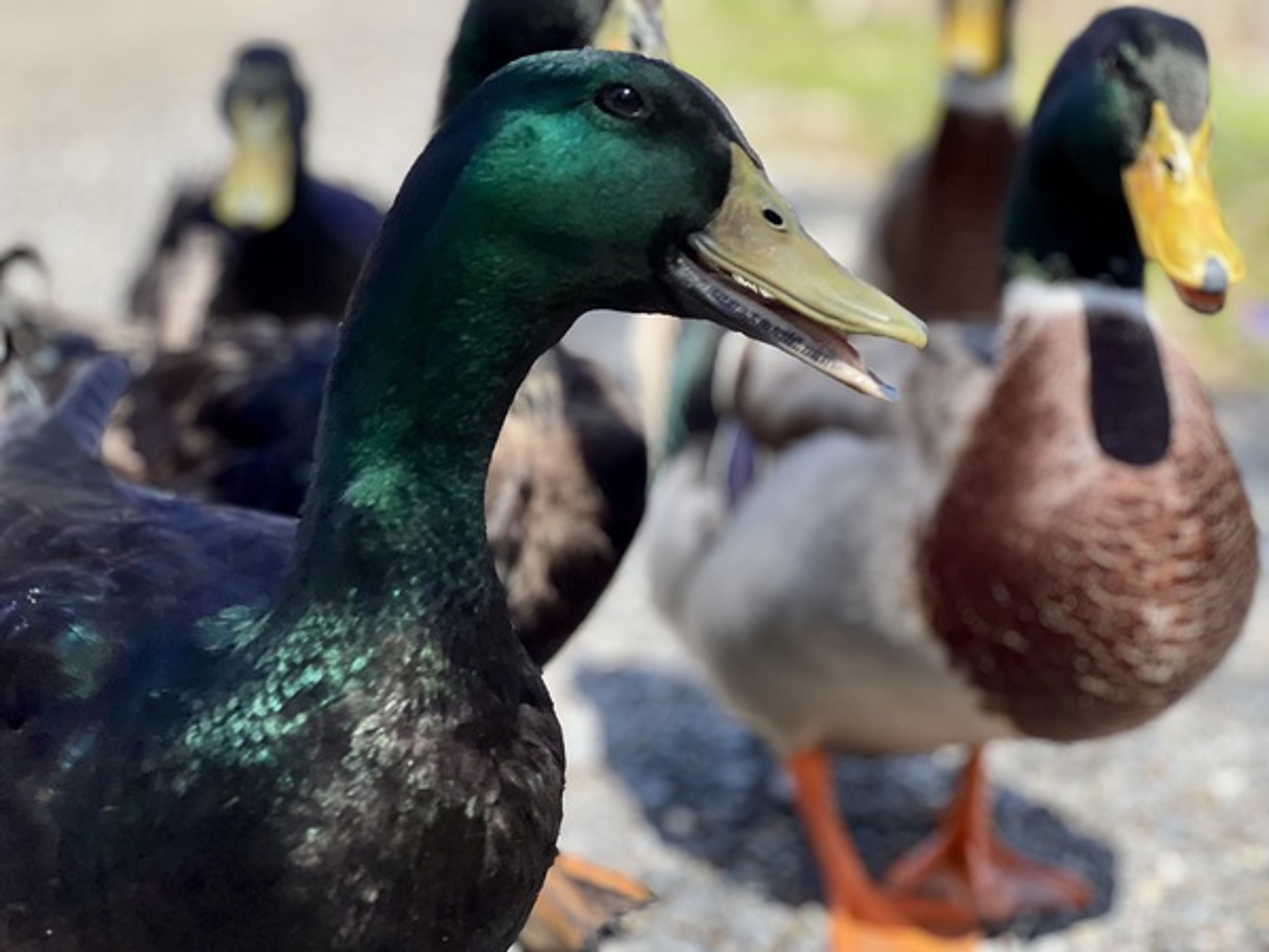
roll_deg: +0.7
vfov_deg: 19.1
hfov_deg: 25.3
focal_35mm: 77
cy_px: 476
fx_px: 2823
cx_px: 634
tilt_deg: -11.7
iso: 25
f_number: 2.8
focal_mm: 9
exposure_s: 1/211
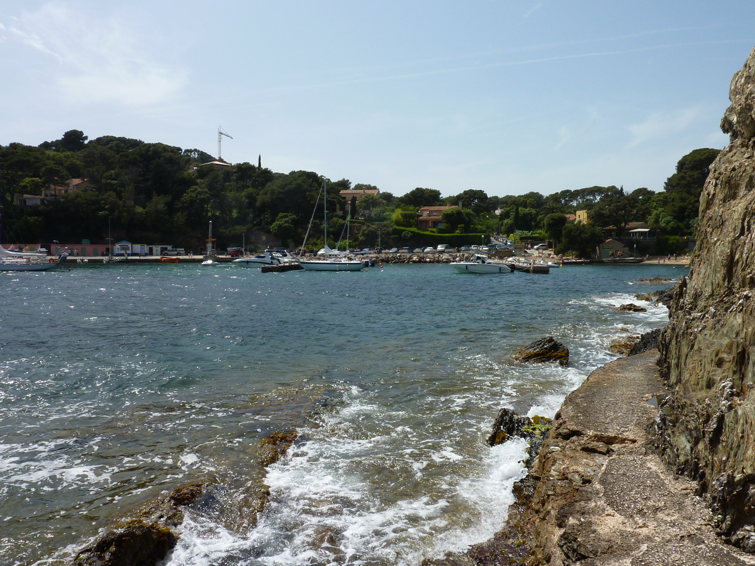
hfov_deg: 69.4
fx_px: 545
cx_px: 378
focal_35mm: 25
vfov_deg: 54.9
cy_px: 283
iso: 80
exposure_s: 1/500
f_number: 5.6
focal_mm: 4.1
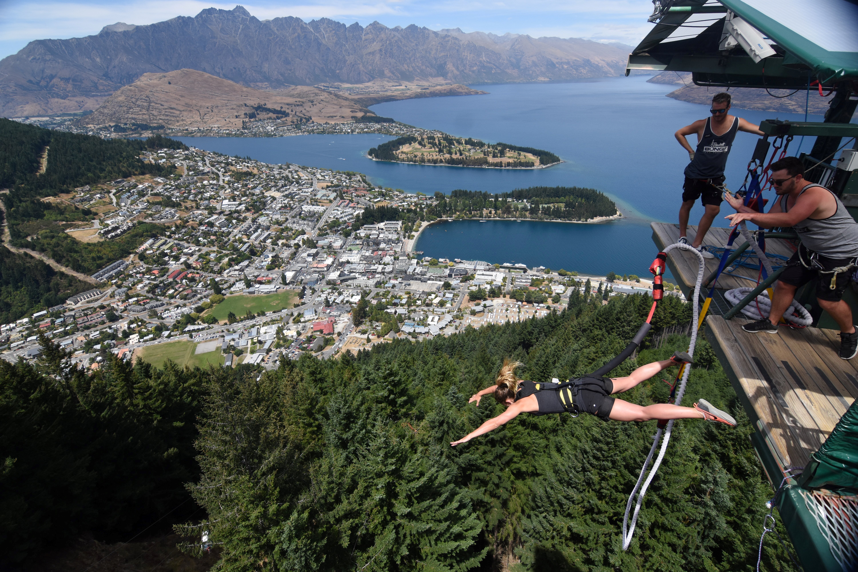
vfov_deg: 72.1
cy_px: 286
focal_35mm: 16
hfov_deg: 95.0
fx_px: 393
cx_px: 429
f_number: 5
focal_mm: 11
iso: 400
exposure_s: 1/2500
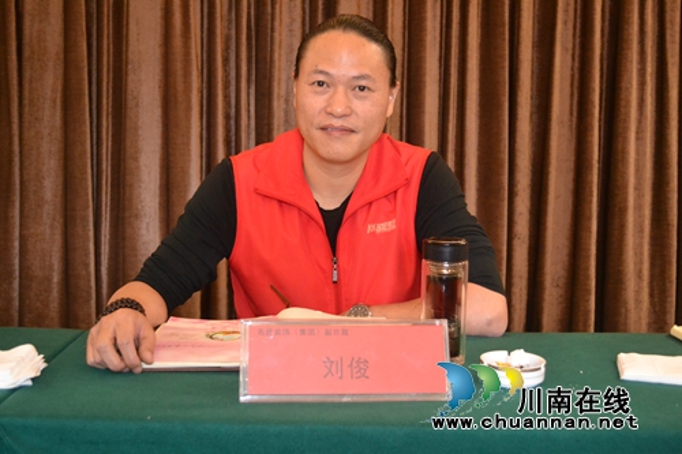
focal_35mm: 44
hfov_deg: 45.0
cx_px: 341
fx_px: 824
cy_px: 227
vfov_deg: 30.8
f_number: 4.5
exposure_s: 1/60
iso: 3200
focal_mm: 29
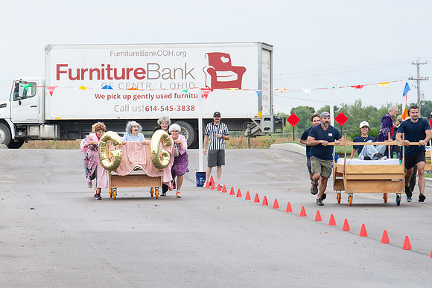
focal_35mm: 264
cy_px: 131
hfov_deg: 7.8
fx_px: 3167
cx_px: 150
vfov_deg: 5.2
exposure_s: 1/250
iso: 640
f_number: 9
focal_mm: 200
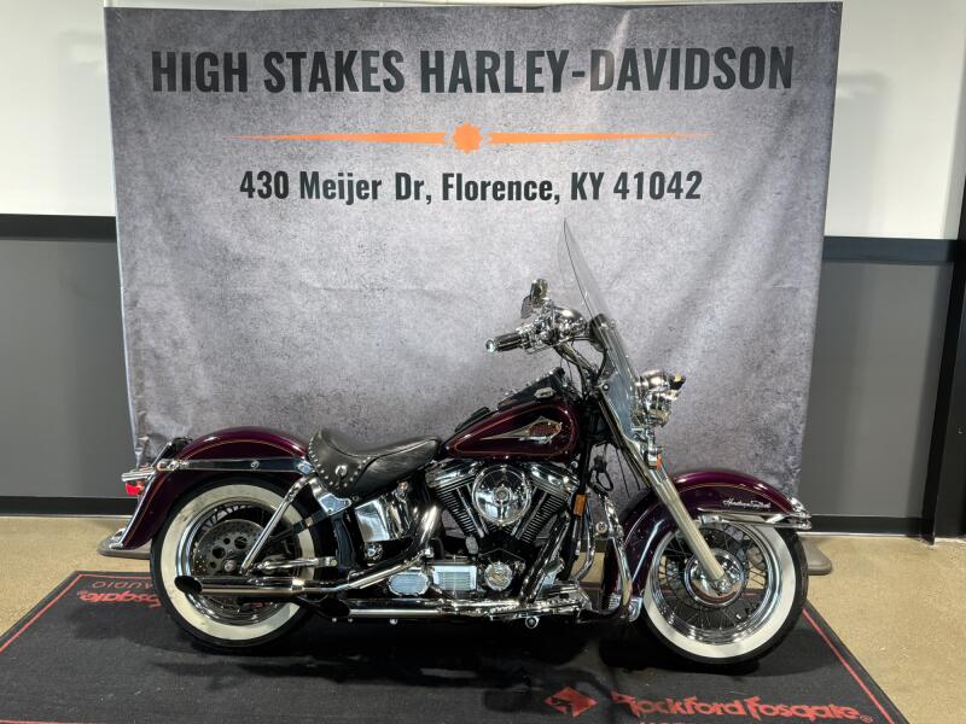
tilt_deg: -10.8
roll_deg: -1.6
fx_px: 781
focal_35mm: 28
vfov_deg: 49.7
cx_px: 483
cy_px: 362
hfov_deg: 63.4
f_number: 1.8
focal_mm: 3
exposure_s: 1/99
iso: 64
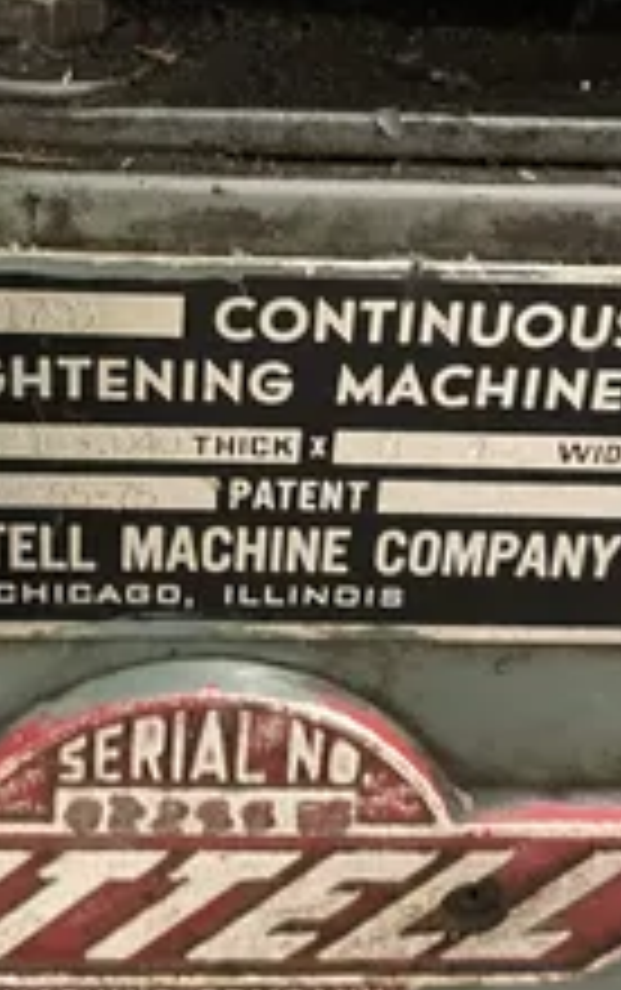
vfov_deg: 40.1
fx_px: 1350
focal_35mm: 50
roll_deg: -2.1
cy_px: 387
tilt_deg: -27.4
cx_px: 198
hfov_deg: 25.7
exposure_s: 1/30
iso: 800
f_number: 1.6
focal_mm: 4.2
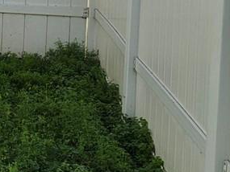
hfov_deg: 11.6
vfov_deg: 11.3
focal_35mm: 129
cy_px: -32
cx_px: -377
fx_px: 857
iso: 10
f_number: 1.7
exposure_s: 1/1686
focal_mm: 6.3
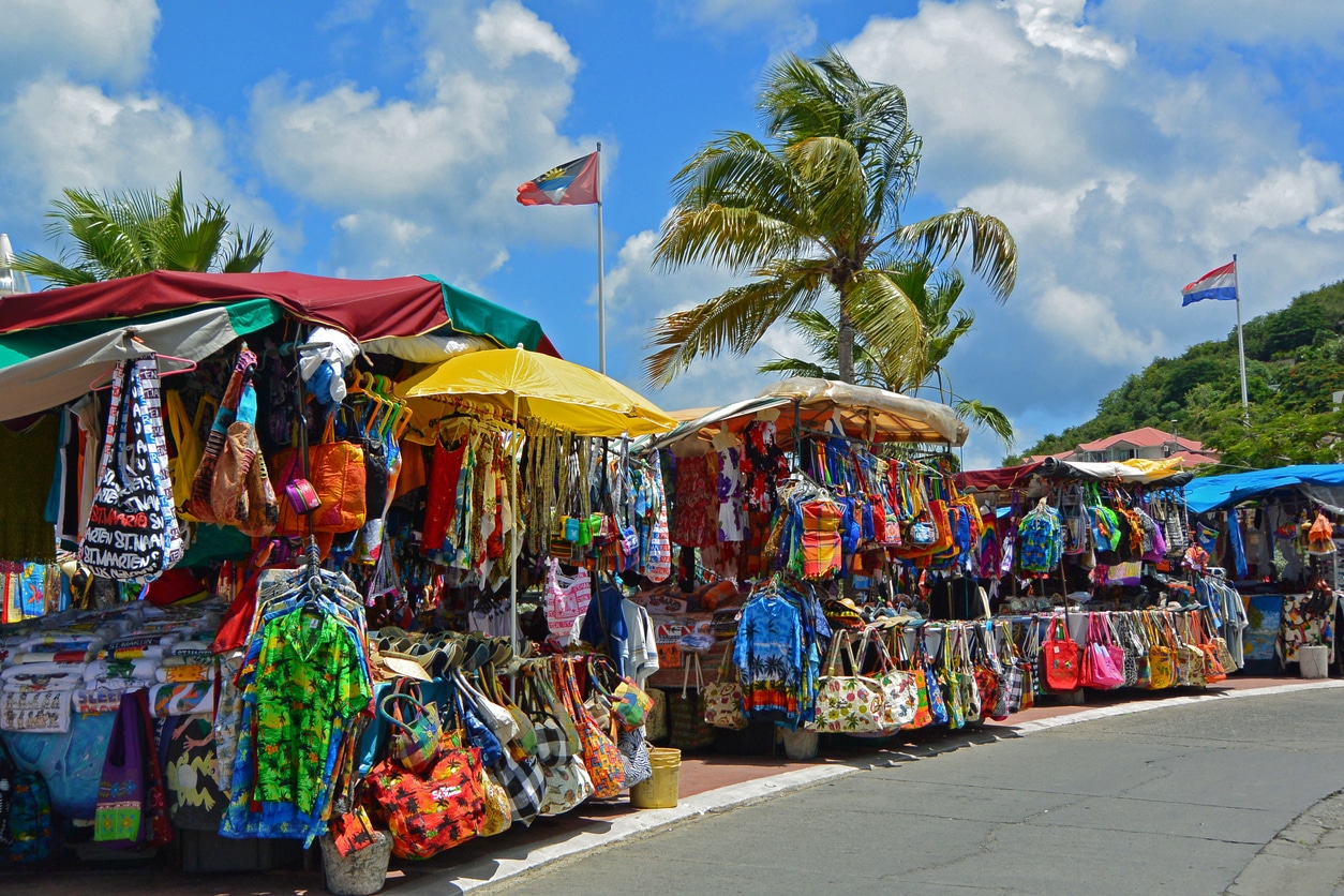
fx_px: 1717
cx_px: 672
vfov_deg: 29.2
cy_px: 448
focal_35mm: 46
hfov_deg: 42.7
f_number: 4.5
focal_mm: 17.1
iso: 160
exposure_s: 1/400
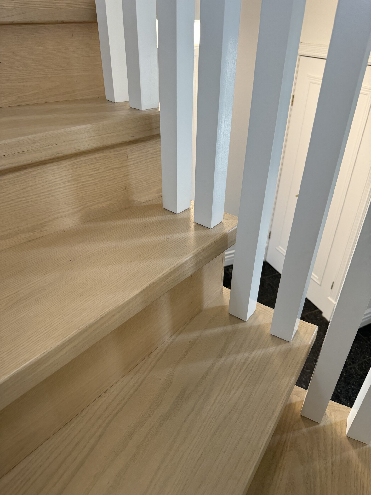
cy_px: 248
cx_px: 186
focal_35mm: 24
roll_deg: -1.3
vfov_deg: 71.6
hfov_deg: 56.8
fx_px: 343
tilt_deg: -32.8
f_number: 1.78
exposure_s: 1/120
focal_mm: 6.76
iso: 160
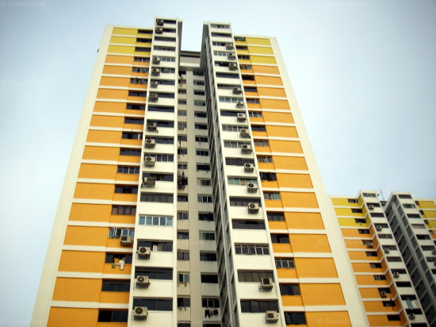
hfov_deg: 50.2
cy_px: 164
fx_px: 466
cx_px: 218
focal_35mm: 37
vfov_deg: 38.6
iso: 80
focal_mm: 6.2
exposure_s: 1/80
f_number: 5.6
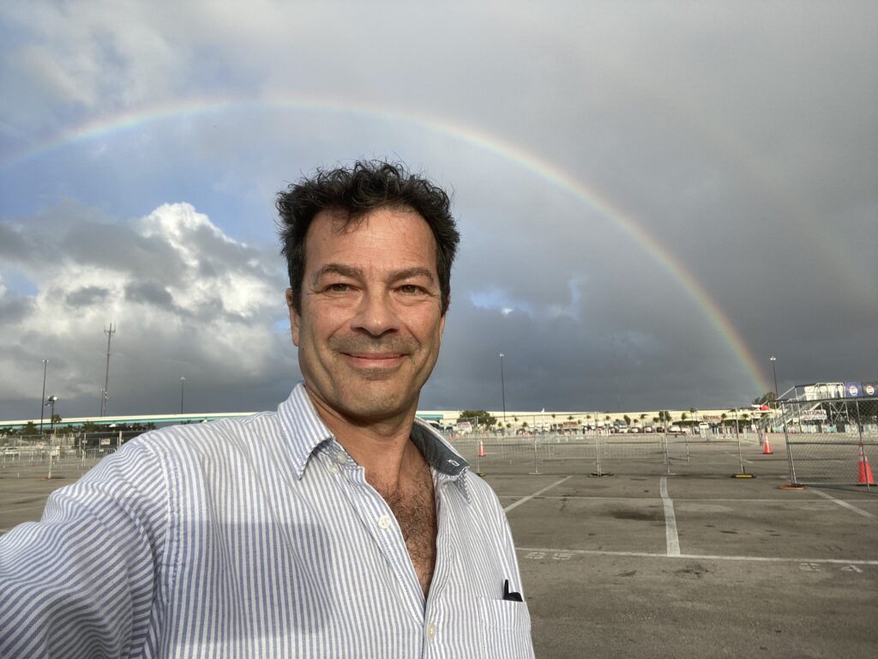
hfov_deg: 73.9
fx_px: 583
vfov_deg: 58.9
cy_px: 330
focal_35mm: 23
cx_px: 439
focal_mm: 2.71
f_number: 2.2
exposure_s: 1/772
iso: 25
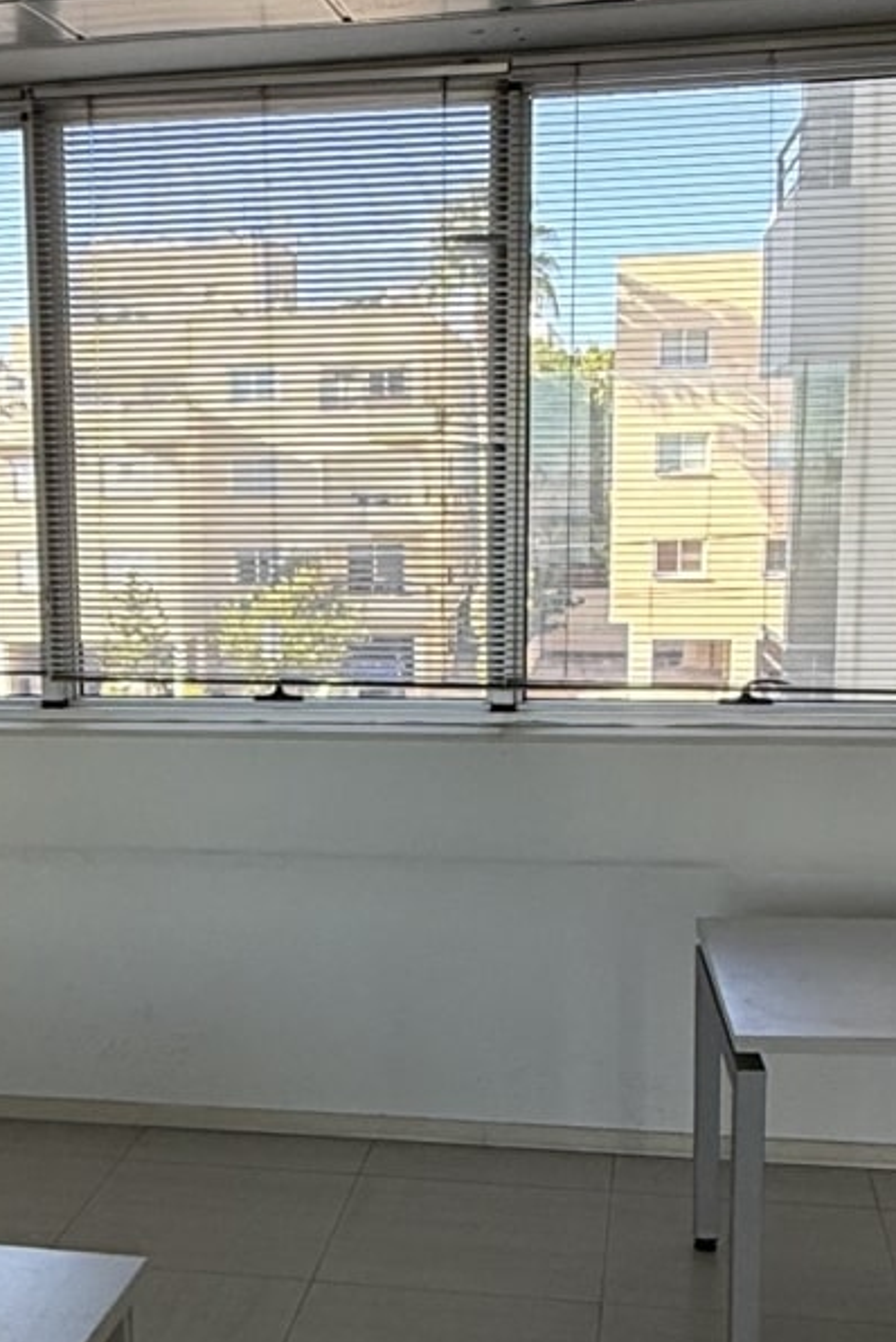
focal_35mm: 50
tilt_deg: -9.4
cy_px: 838
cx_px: 261
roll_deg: +0.5
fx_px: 1864
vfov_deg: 39.3
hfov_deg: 26.8
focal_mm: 2.22
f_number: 2.2
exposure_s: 1/110
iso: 64
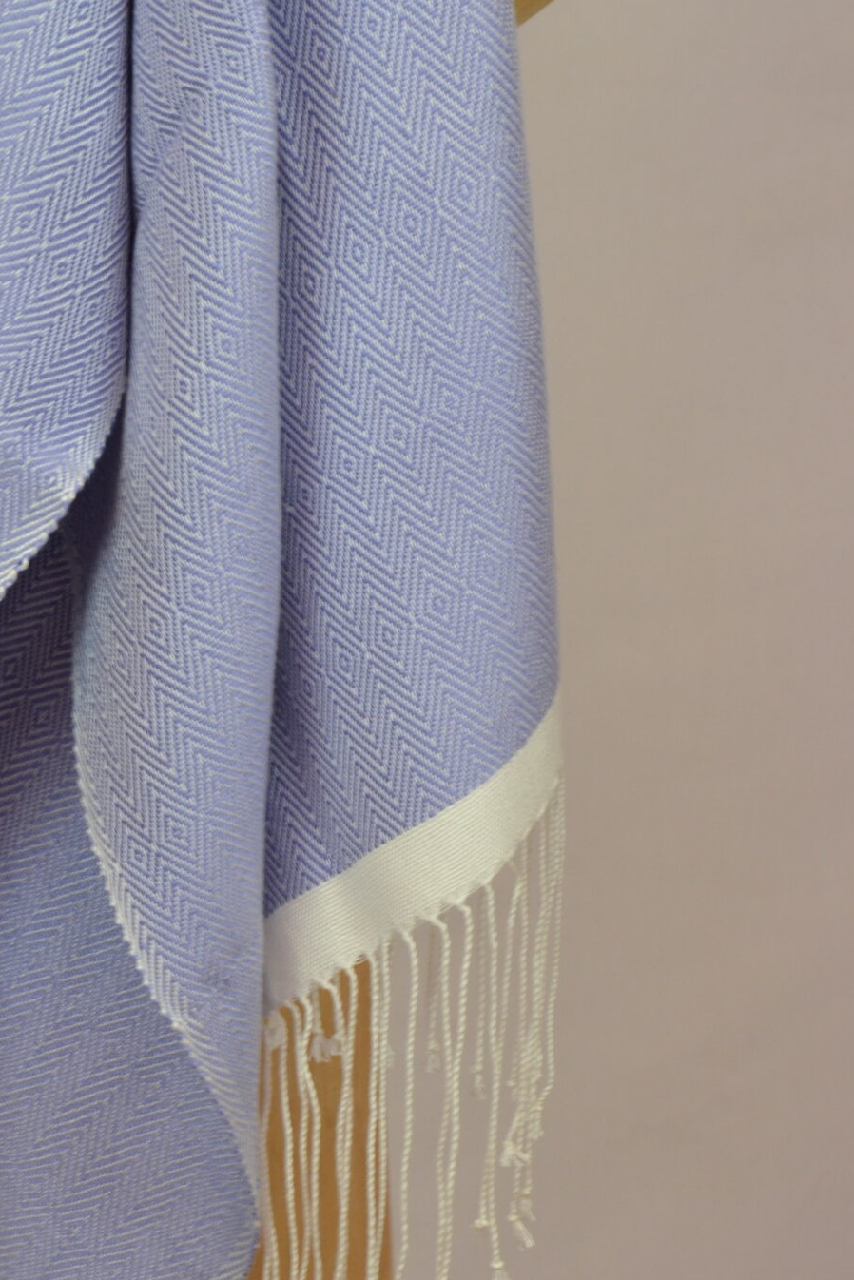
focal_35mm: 214
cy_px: 591
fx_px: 7609
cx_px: 63
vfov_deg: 9.6
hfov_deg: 6.4
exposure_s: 1/50
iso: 400
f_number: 7.1
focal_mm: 75
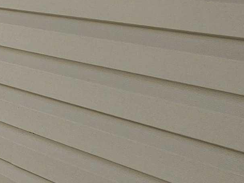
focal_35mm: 116
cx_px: -243
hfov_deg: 14.2
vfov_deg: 12.8
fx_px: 818
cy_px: 100
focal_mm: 5.4
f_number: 1.8
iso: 25
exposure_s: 1/2430
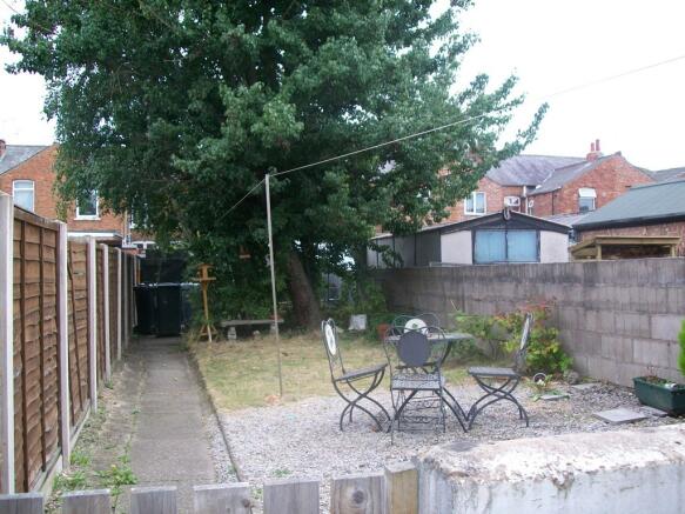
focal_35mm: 36
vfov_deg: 39.6
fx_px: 712
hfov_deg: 51.4
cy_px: 257
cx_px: 342
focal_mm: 6
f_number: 2.7
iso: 64
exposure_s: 1/250
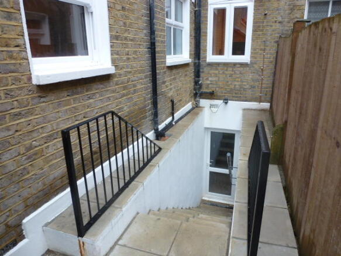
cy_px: 128
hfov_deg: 71.6
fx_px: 236
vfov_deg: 56.8
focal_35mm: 24
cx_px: 170
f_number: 3.3
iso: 100
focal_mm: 4.3
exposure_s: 1/20
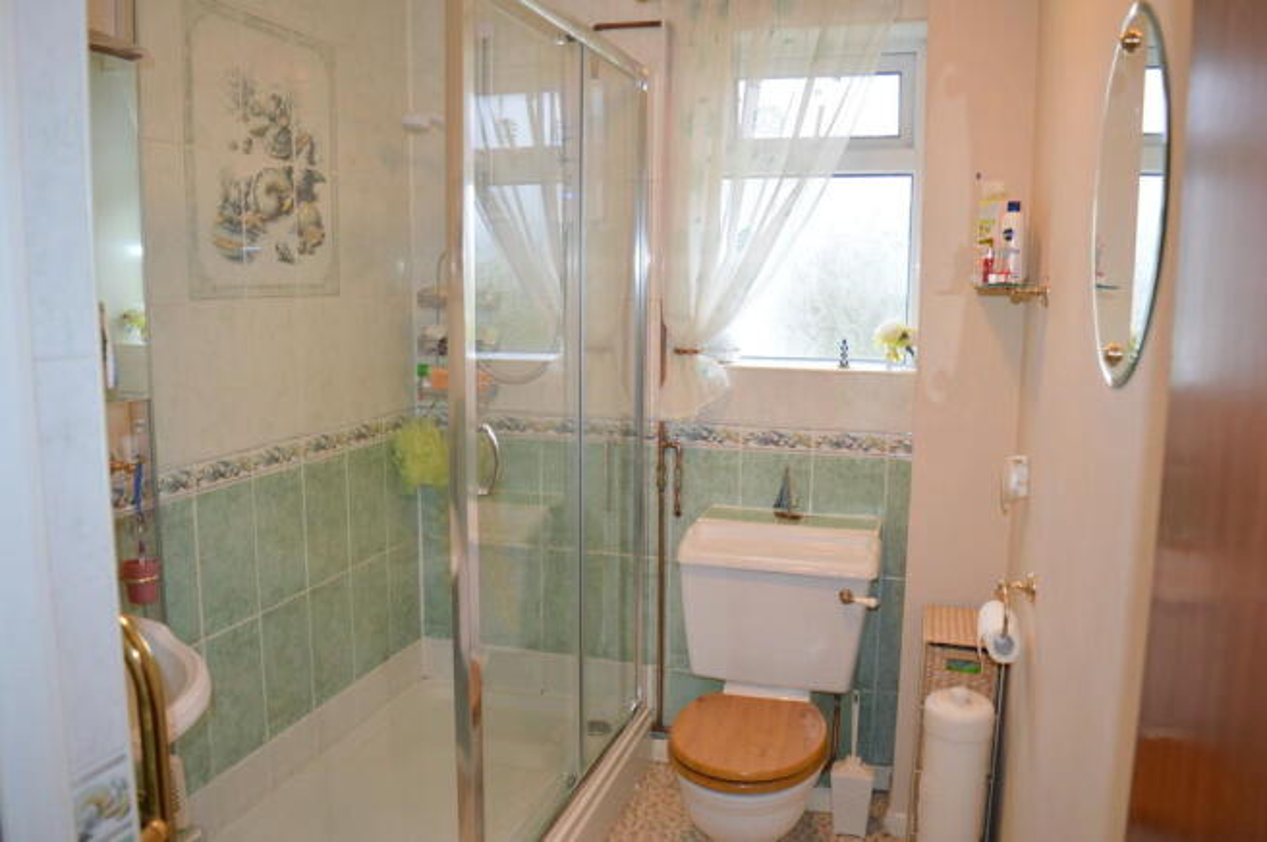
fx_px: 949
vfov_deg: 47.8
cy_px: 421
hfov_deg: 67.4
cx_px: 634
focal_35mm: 27
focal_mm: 18
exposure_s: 1/60
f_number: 4
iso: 400
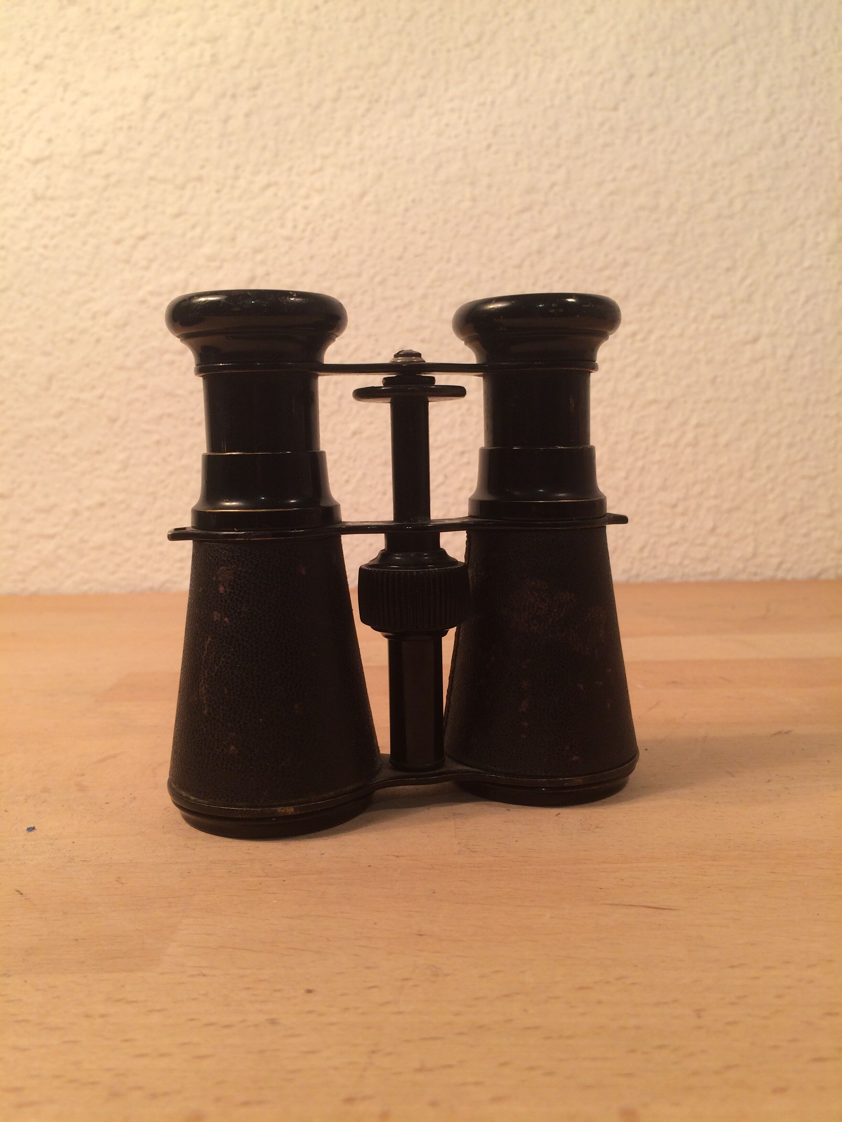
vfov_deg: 61.7
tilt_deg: -7.5
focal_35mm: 29
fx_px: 941
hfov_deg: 48.2
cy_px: 561
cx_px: 421
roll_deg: +2.3
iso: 50
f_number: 2.2
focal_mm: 4.15
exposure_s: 1/33
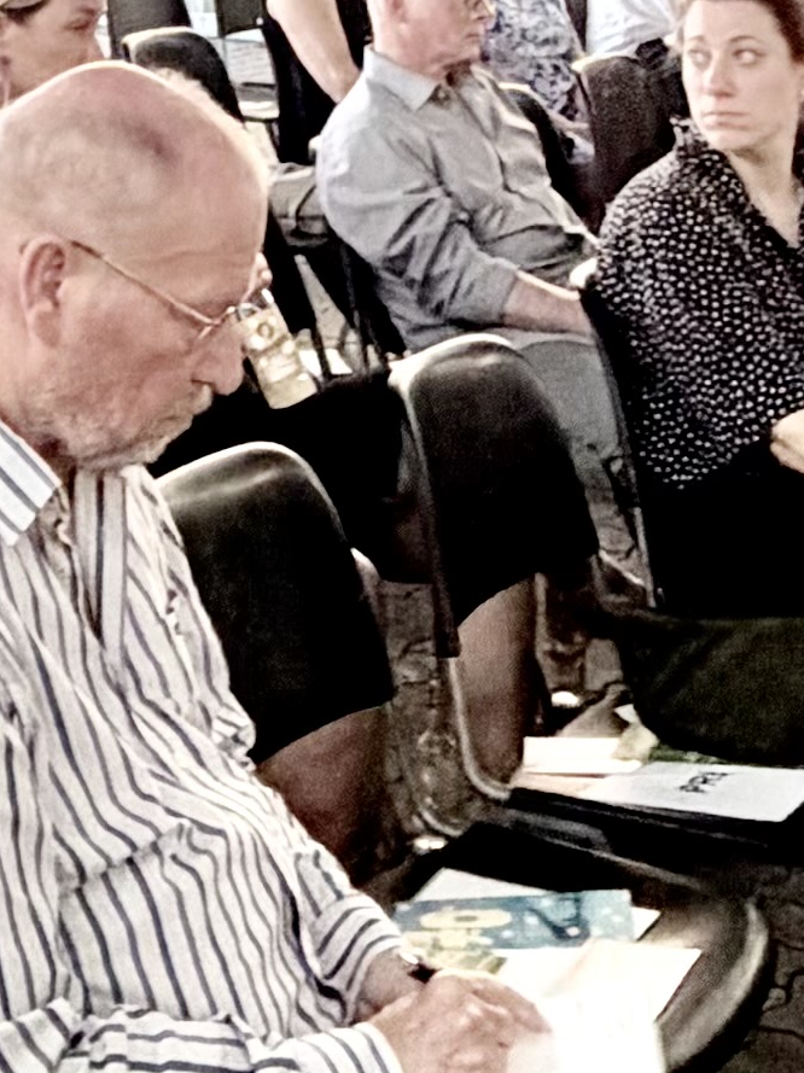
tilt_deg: +0.5
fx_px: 2789
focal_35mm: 90
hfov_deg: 16.3
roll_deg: -1.6
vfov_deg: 20.1
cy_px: -305
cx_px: 148
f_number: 2.2
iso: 250
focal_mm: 2.22
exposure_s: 1/60
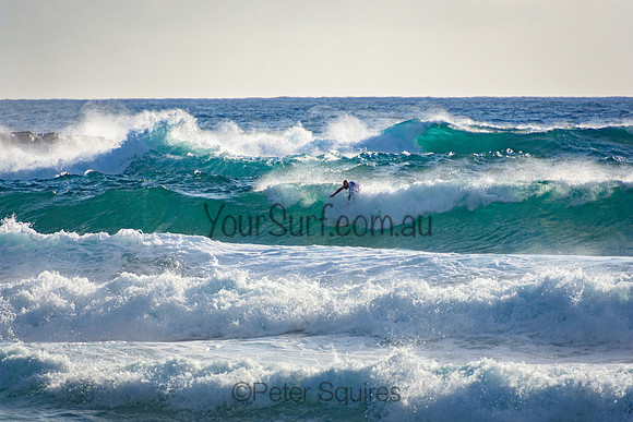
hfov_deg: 3.5
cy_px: 211
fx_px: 10288
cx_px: 316
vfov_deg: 2.4
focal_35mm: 585
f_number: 5.6
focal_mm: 390
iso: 280
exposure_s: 1/2000
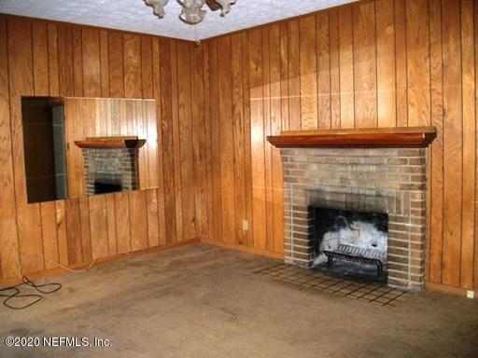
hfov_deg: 56.8
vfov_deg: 44.2
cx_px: 239
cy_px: 179
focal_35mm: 32
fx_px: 442
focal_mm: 5.7
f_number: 2.9
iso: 250
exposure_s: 1/30
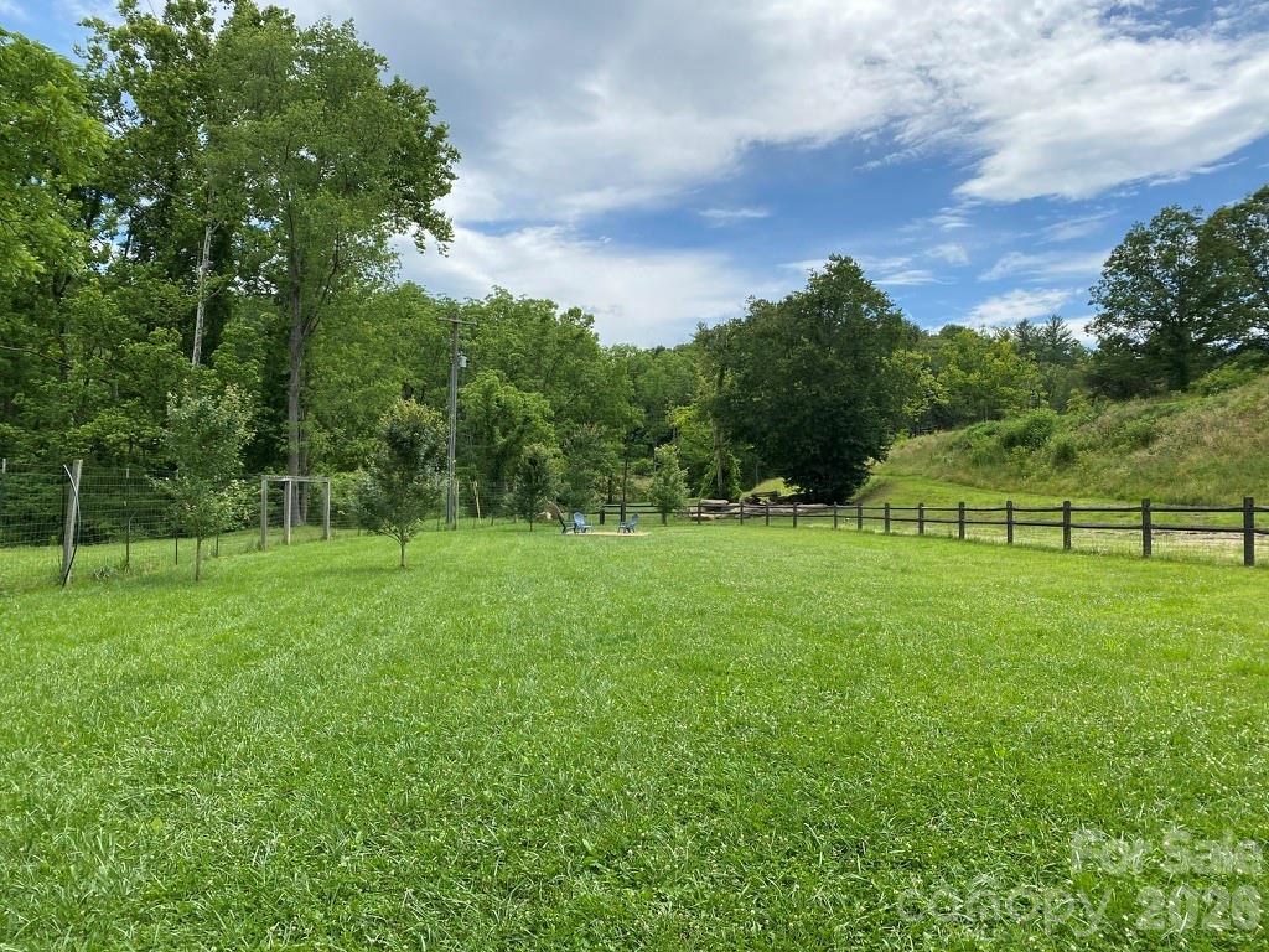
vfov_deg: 53.1
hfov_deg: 67.3
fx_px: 953
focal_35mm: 26
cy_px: 476
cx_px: 634
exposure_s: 1/2625
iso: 32
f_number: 1.8
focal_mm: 4.25
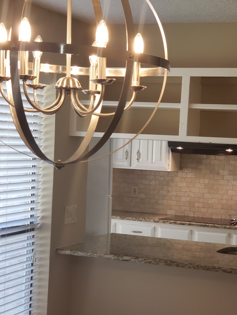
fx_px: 712
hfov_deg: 18.9
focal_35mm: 78
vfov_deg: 25.0
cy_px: 196
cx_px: 132
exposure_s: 1/30
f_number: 2.4
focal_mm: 6
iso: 40
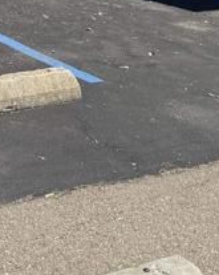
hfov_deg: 12.6
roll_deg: -2.2
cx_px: -105
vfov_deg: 14.7
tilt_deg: -0.5
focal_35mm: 116
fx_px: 942
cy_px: -210
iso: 80
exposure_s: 1/4405
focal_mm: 6.76
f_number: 1.78
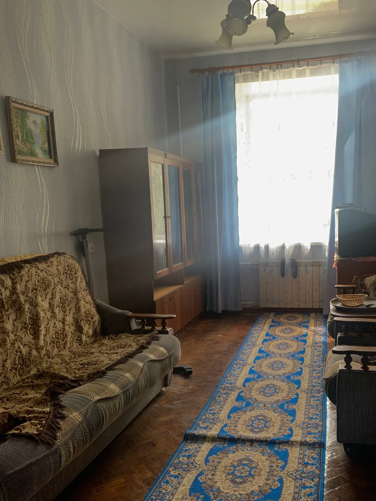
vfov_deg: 54.9
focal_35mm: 33
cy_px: 305
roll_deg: +2.7
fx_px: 478
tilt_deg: -10.5
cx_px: 228
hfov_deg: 42.7
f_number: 1.8
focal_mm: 4.25
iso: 125
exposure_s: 1/60
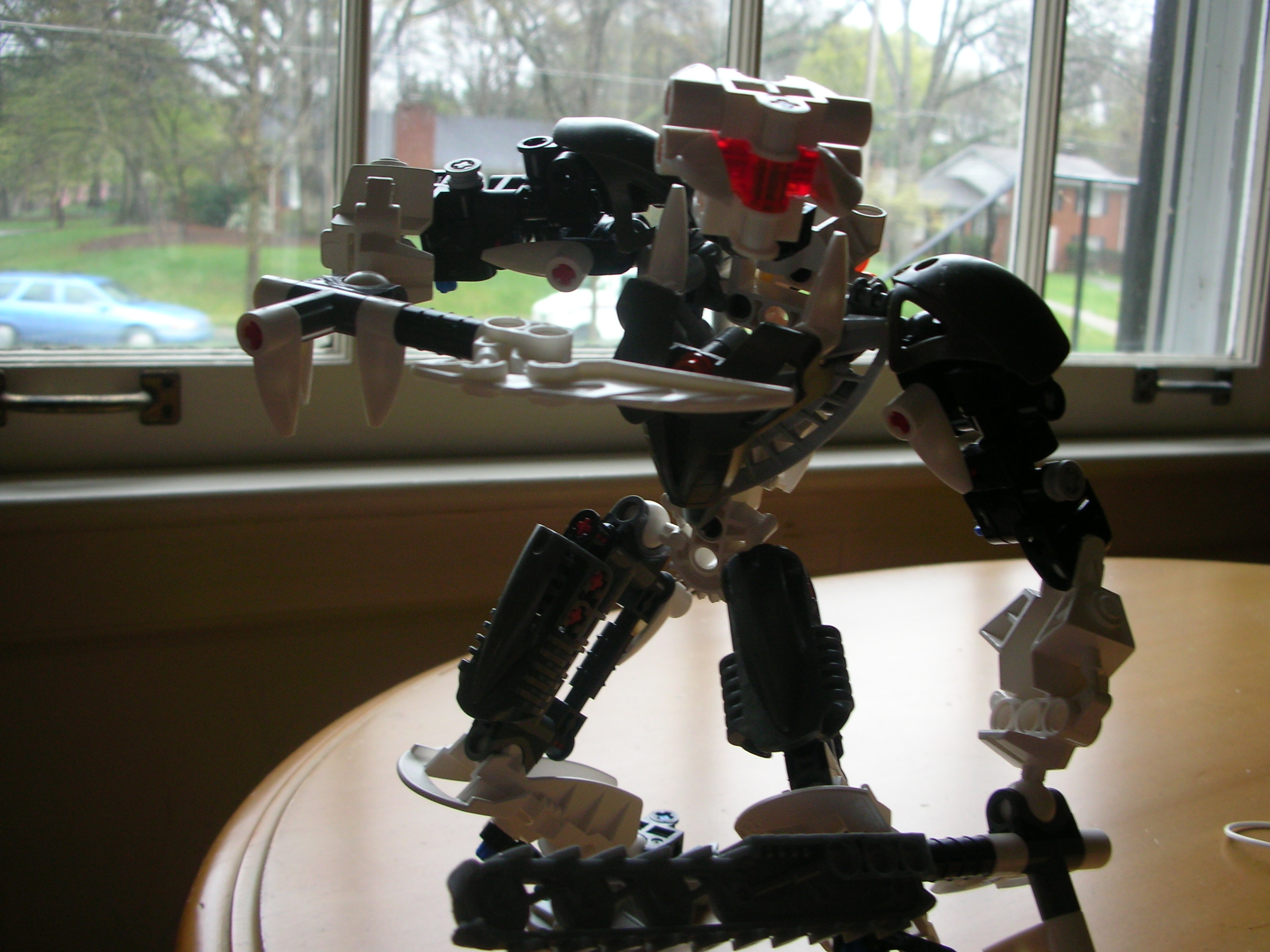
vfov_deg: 39.7
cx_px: 641
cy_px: 480
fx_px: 1321
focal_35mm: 36
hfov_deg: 51.4
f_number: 3
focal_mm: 5.8
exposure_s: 1/42.7
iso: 50
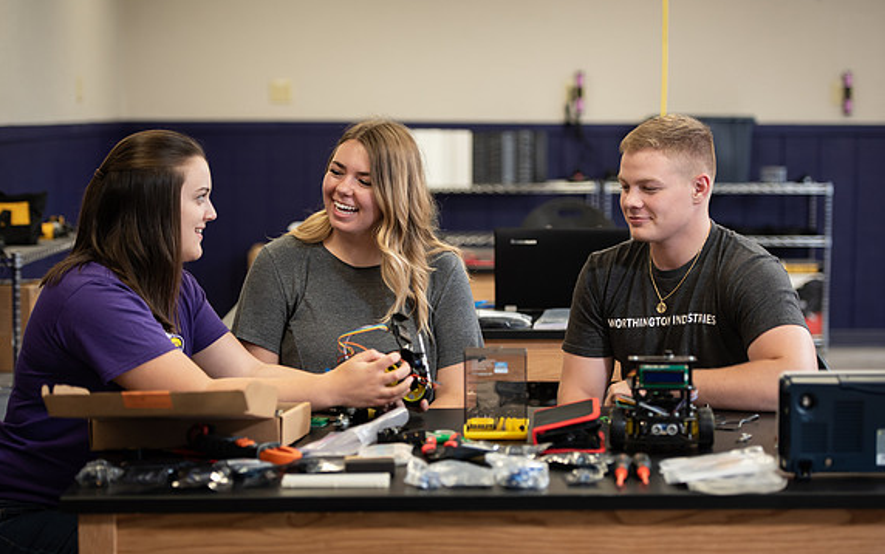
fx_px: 2244
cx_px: 444
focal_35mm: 93
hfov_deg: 22.3
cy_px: 289
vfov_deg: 14.1
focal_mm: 90
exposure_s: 1/200
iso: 640
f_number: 3.2
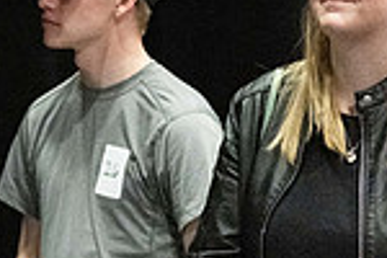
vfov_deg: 5.1
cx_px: 95
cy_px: 115
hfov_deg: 7.6
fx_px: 2913
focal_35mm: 271
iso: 6400
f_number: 2.8
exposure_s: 1/500
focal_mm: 70
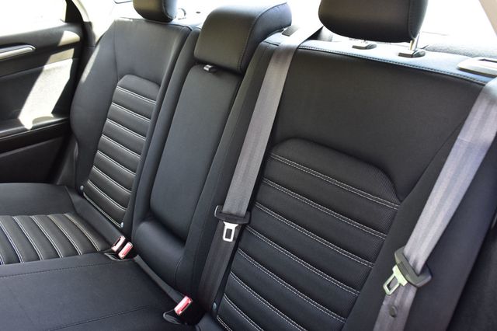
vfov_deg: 41.7
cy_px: 166
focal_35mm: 32
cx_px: 248
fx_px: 435
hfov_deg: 59.5
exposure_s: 1/15
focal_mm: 21
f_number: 6.3
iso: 400
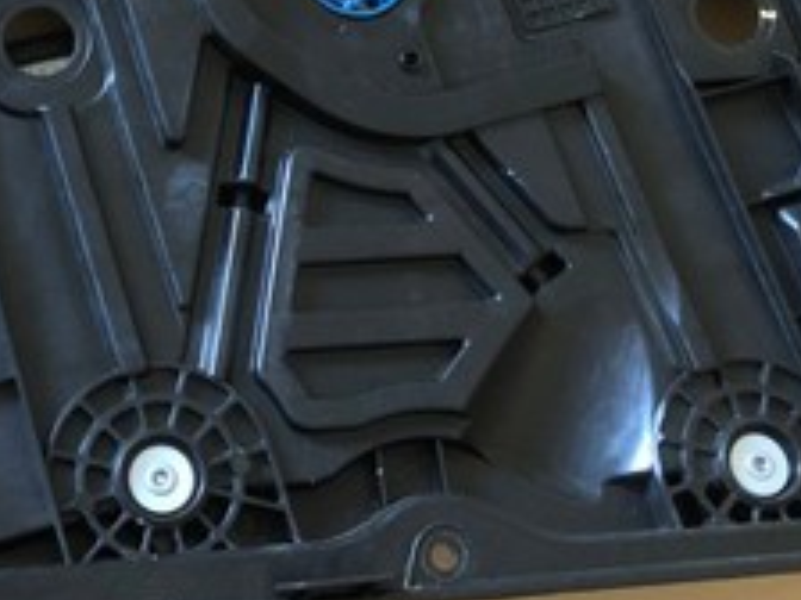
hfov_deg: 24.2
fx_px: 1851
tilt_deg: -74.3
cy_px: 39
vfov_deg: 18.1
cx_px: 215
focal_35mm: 80
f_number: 1.8
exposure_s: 1/9
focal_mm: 4
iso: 100
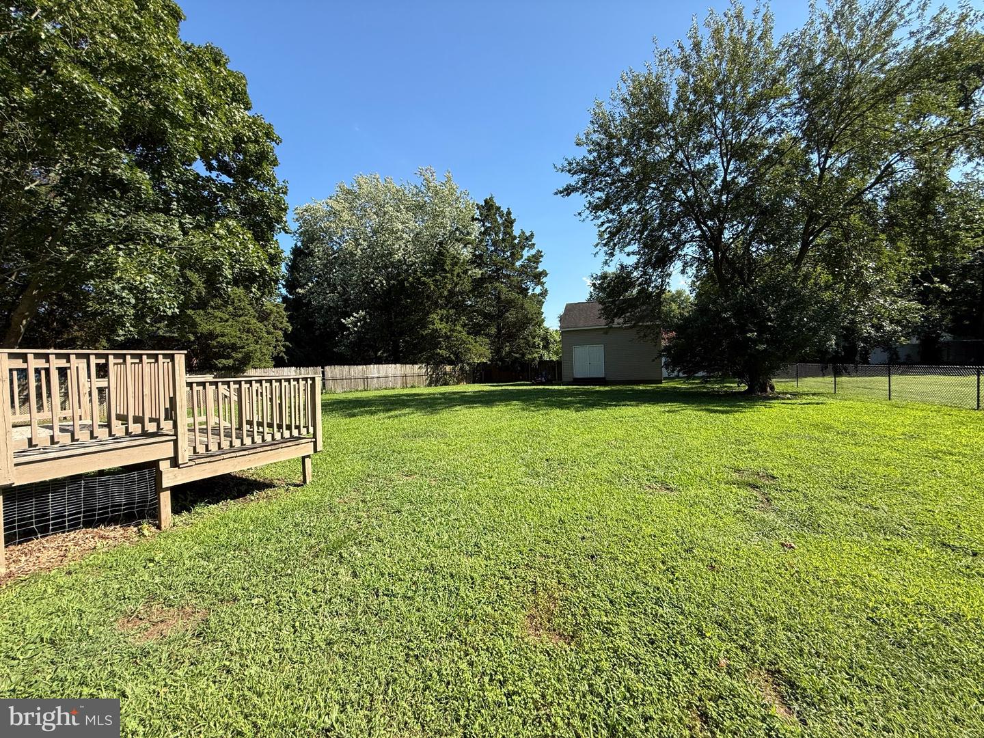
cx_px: 492
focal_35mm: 14
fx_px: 398
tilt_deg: -0.4
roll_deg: +2.0
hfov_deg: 102.1
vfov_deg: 85.7
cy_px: 369
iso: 50
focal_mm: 2.22
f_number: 2.2
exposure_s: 1/799
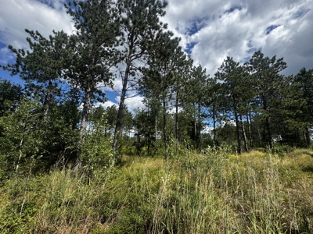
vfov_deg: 85.7
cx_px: 156
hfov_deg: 102.1
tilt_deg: +12.5
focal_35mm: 14
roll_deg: -1.5
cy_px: 117
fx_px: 127
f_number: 2.2
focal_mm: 2.22
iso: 50
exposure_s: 1/1323
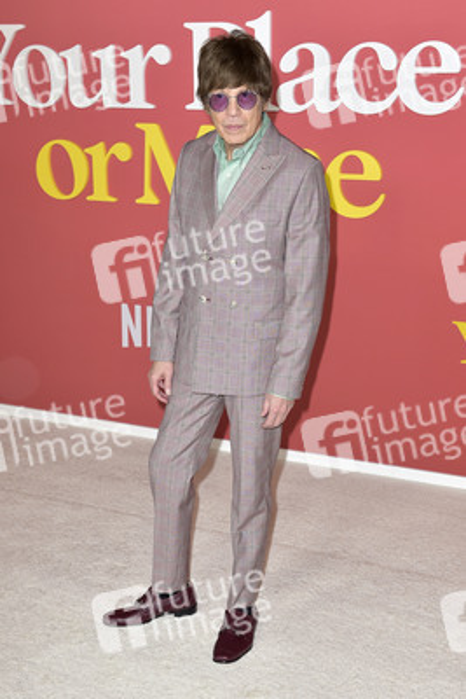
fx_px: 970
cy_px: 350
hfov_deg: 27.0
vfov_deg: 39.6
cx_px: 233
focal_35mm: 50
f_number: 6.3
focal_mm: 50
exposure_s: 1/250
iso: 400
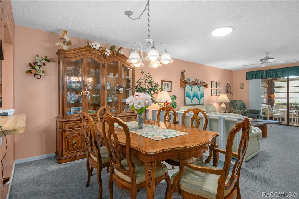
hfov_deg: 90.0
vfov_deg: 67.3
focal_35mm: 18
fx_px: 149
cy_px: 100
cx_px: 150
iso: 400
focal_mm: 18
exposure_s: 1/1.67
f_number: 8
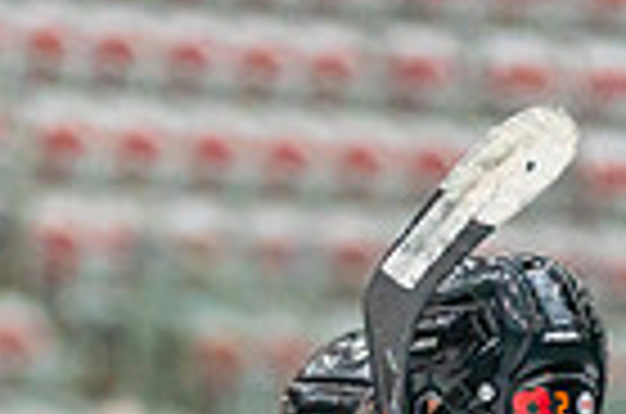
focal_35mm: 728
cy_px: 839
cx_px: 405
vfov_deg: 1.9
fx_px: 12630
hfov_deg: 2.8
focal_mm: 174
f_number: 2.8
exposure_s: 1/1250
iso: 3200
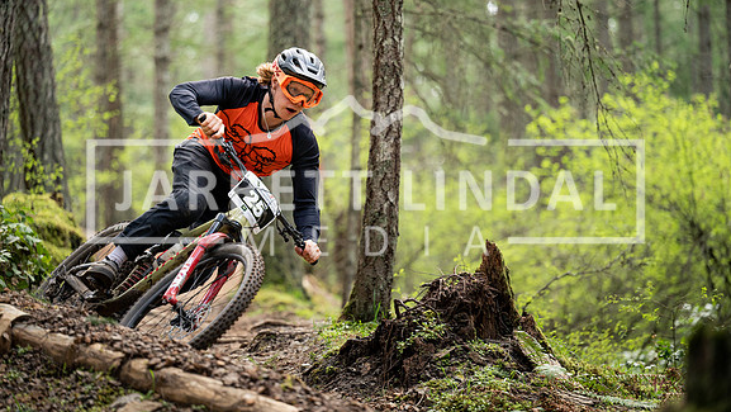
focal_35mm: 142
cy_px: 191
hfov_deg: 15.1
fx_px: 2753
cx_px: 365
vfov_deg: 8.6
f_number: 2.8
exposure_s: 1/1000
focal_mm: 135
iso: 1000
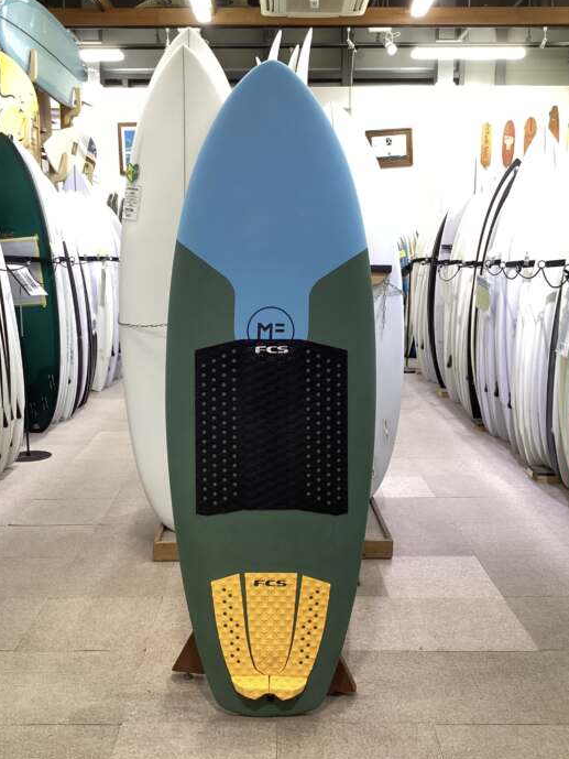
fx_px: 789
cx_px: 273
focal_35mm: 36
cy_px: 401
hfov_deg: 39.7
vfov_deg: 51.3
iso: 250
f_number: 2.4
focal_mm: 3.3
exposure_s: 1/50
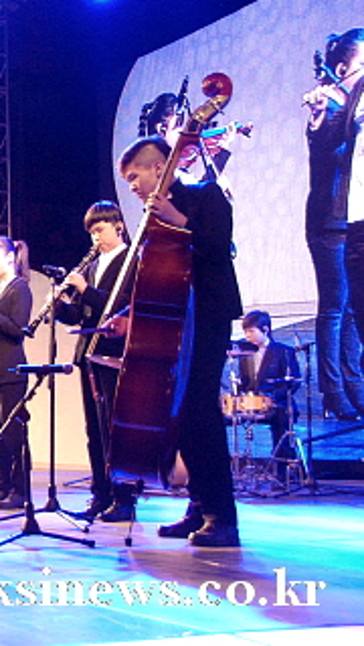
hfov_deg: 16.4
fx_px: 1181
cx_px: -125
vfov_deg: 30.5
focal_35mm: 69
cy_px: 309
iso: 1250
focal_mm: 28
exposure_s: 1/60
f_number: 4
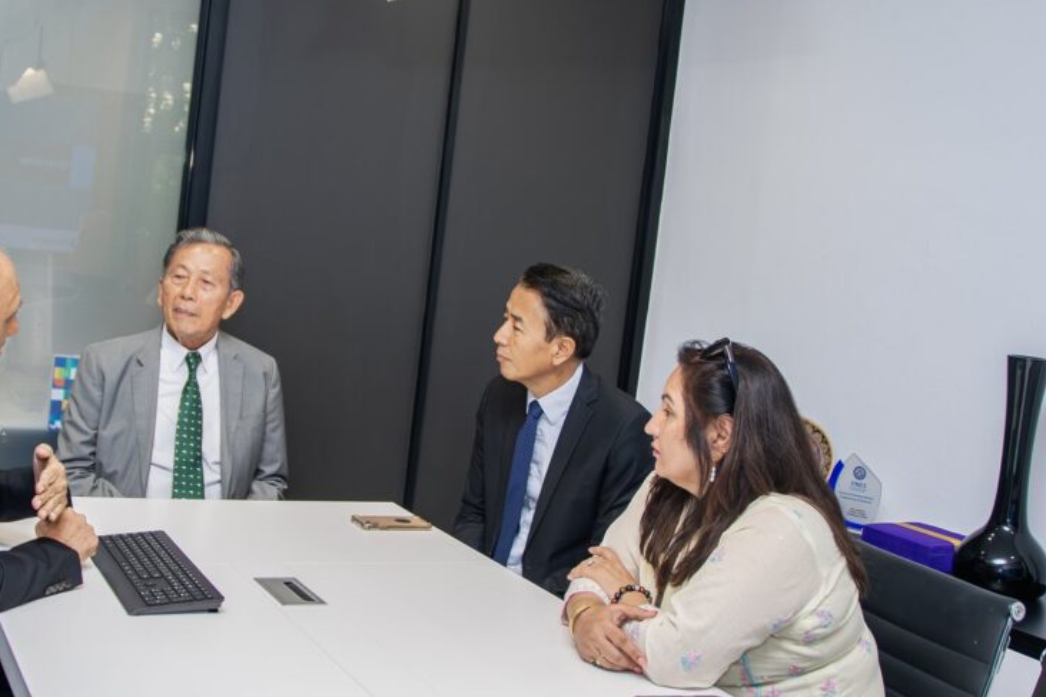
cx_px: 318
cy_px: 372
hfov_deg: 52.1
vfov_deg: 37.1
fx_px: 1037
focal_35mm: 36
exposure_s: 1/125
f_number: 2.8
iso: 250
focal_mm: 17
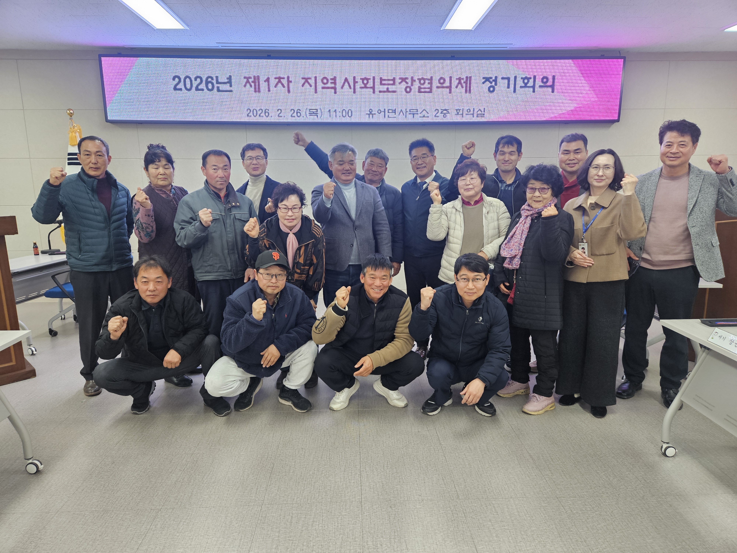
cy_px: 276
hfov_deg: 73.9
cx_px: 368
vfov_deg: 58.9
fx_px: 490
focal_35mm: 23
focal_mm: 5.4
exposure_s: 1/120
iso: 200
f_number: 1.8
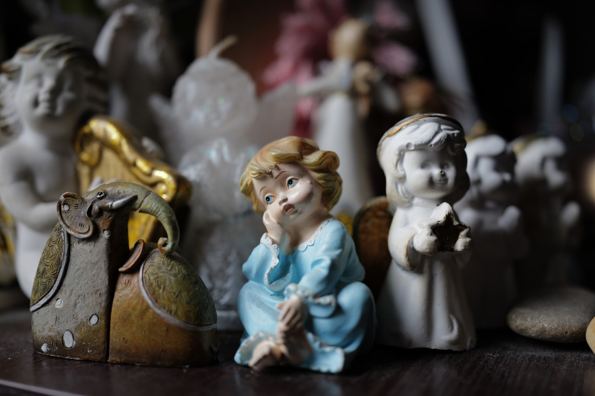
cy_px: 210
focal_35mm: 38
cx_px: 291
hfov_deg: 50.7
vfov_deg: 35.0
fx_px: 628
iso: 200
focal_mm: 35
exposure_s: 1/200
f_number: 2
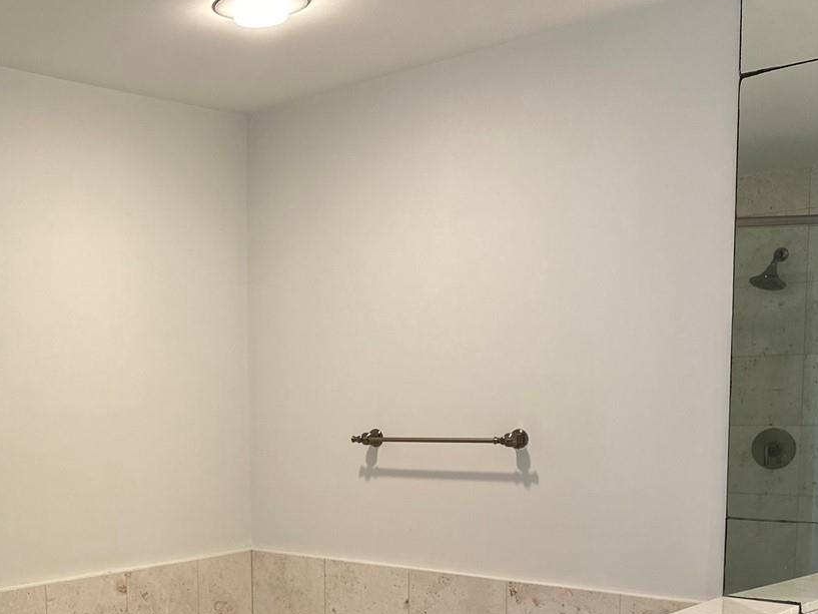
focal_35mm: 47
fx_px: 1111
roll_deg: +1.2
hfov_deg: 38.4
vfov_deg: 30.0
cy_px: 505
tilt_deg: -5.5
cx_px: 123
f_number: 1.78
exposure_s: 1/60
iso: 125
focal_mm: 6.86
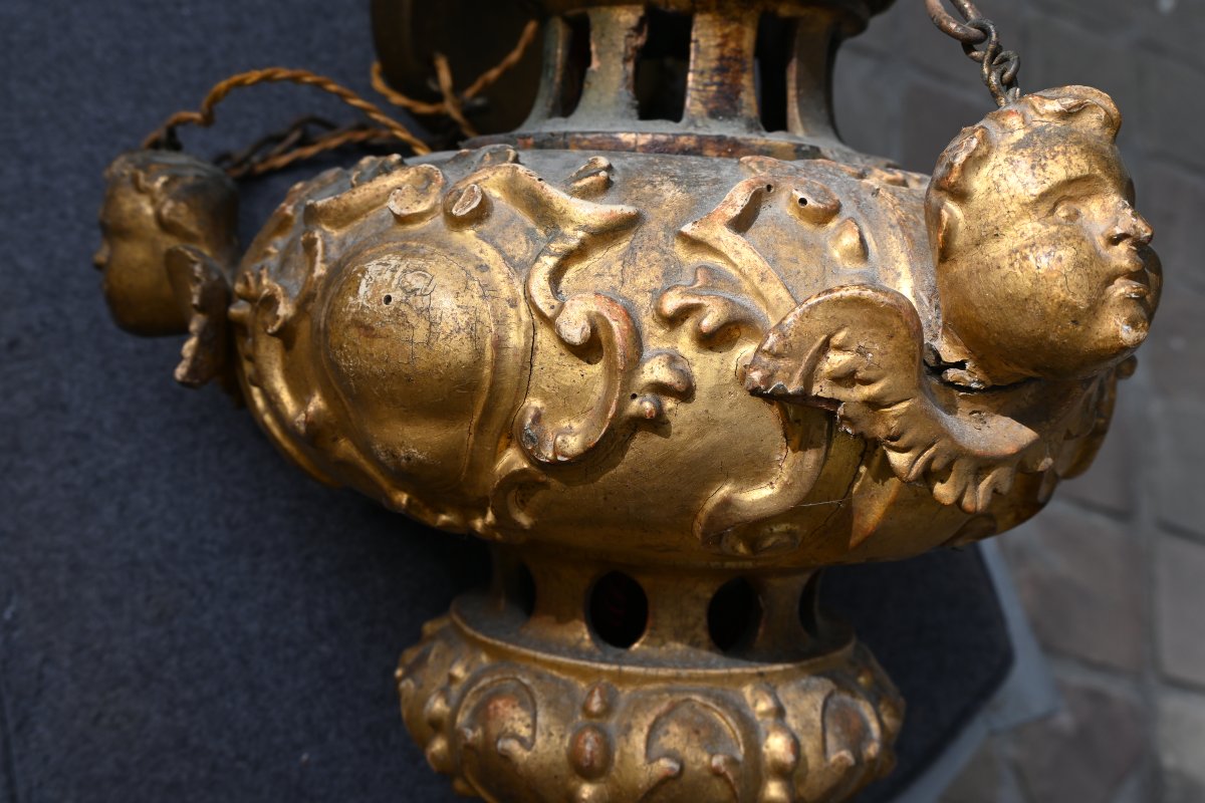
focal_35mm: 39
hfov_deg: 49.6
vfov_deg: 34.2
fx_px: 1305
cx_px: 602
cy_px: 402
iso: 100
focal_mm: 26
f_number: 7.1
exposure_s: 1/400
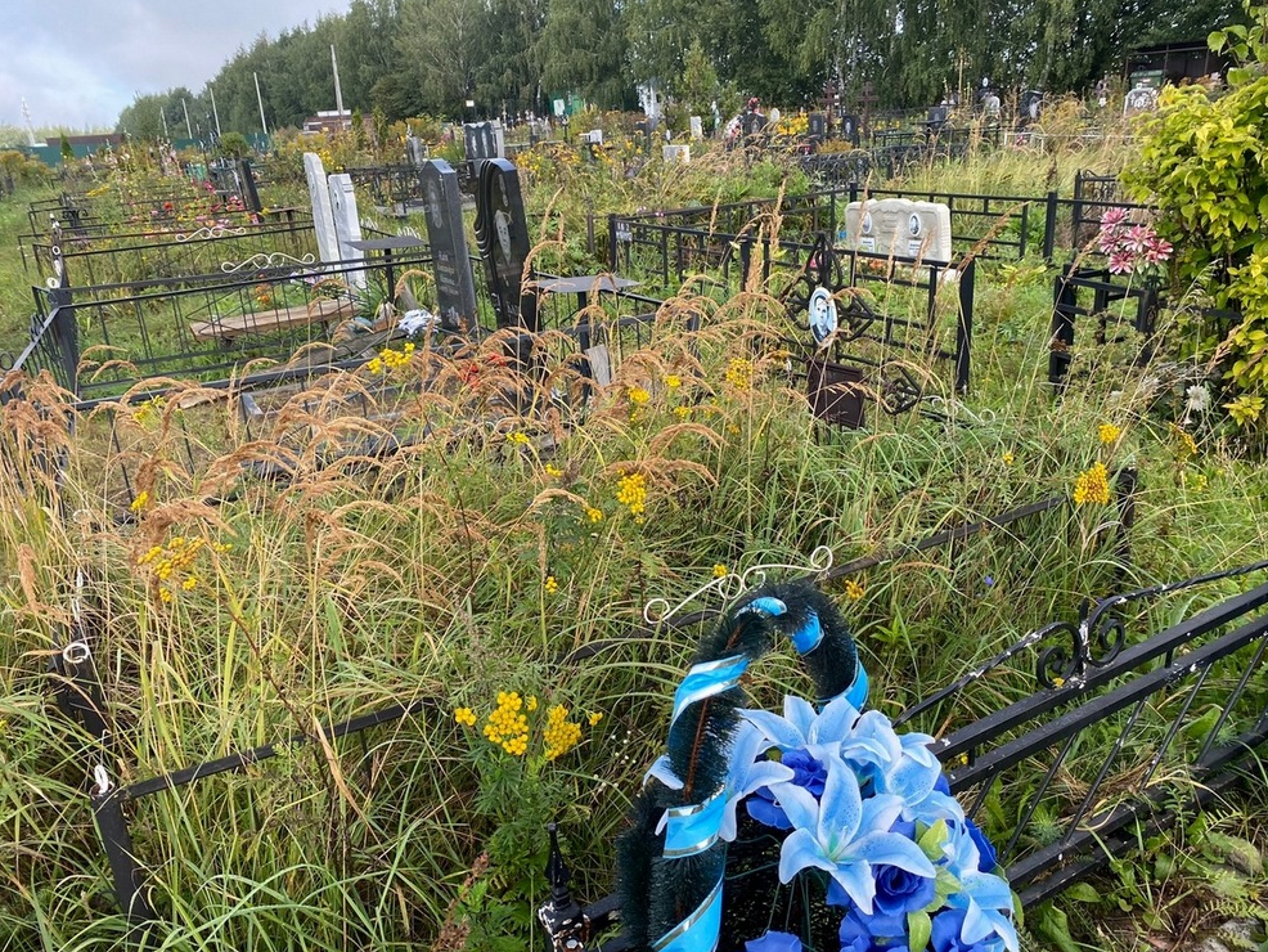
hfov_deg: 65.3
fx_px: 989
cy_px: 485
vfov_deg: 51.4
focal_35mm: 27
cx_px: 634
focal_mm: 4.25
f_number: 1.8
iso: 32
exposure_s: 1/562
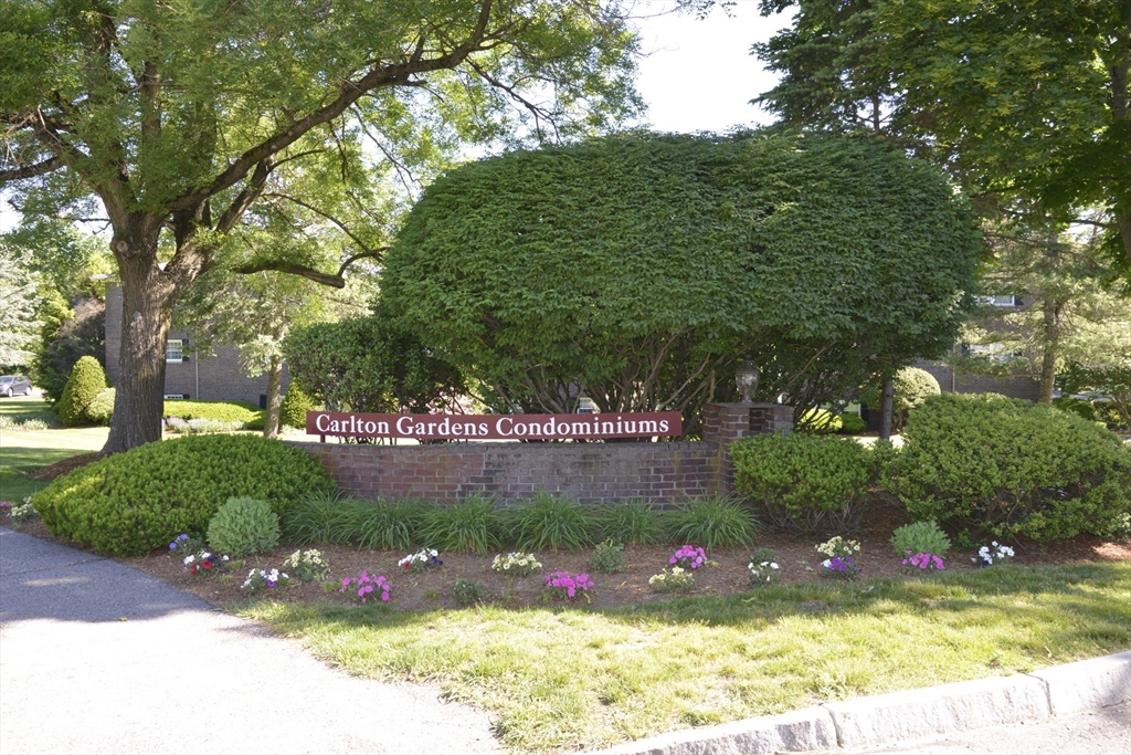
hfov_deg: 60.3
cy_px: 378
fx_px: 974
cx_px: 566
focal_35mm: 31
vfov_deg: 42.3
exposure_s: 1/200
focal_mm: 31
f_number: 18
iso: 2500
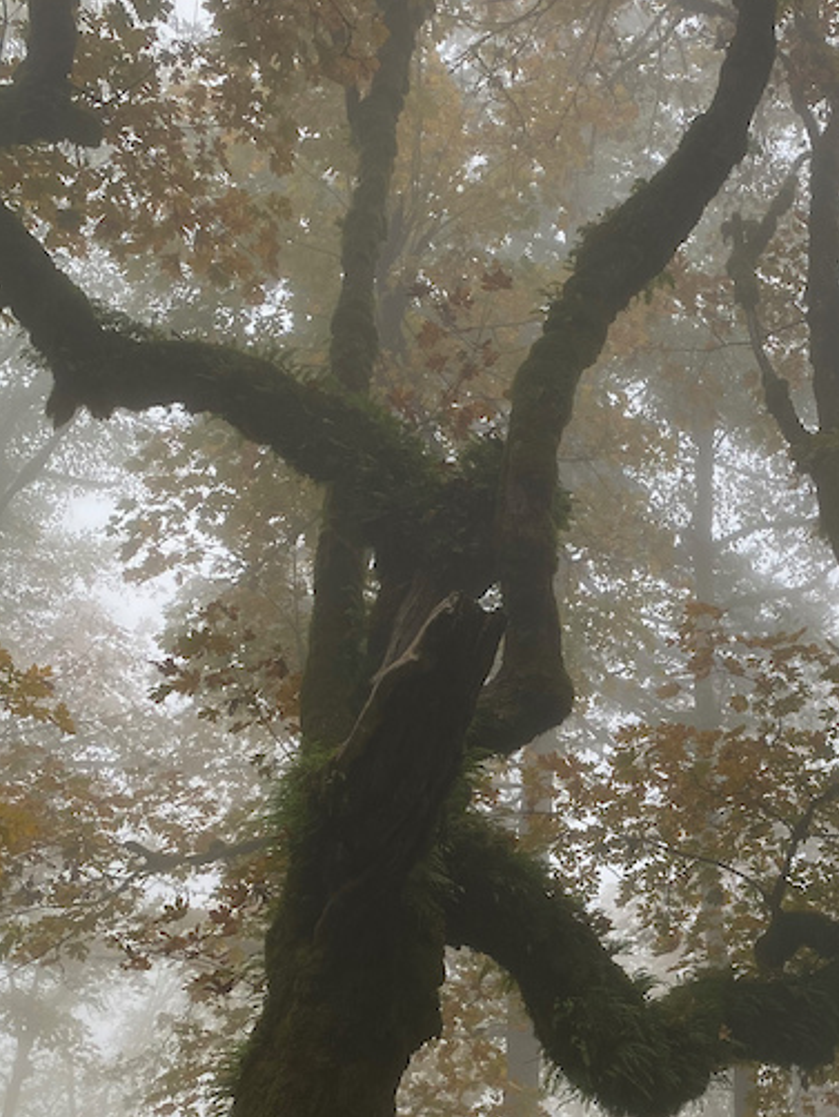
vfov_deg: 35.1
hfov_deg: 26.6
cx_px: 750
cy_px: 874
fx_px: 1711
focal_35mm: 53
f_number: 1.8
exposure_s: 1/458
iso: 32
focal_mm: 4.25
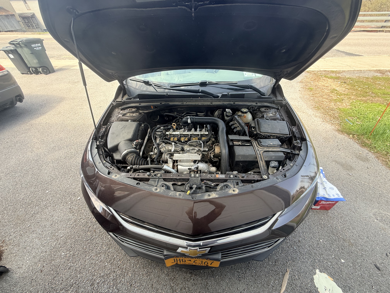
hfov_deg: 102.1
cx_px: 195
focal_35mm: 14
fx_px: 158
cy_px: 146
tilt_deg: -41.3
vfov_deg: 85.7
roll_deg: +1.2
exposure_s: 1/133
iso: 64
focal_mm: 2.22
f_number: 2.2
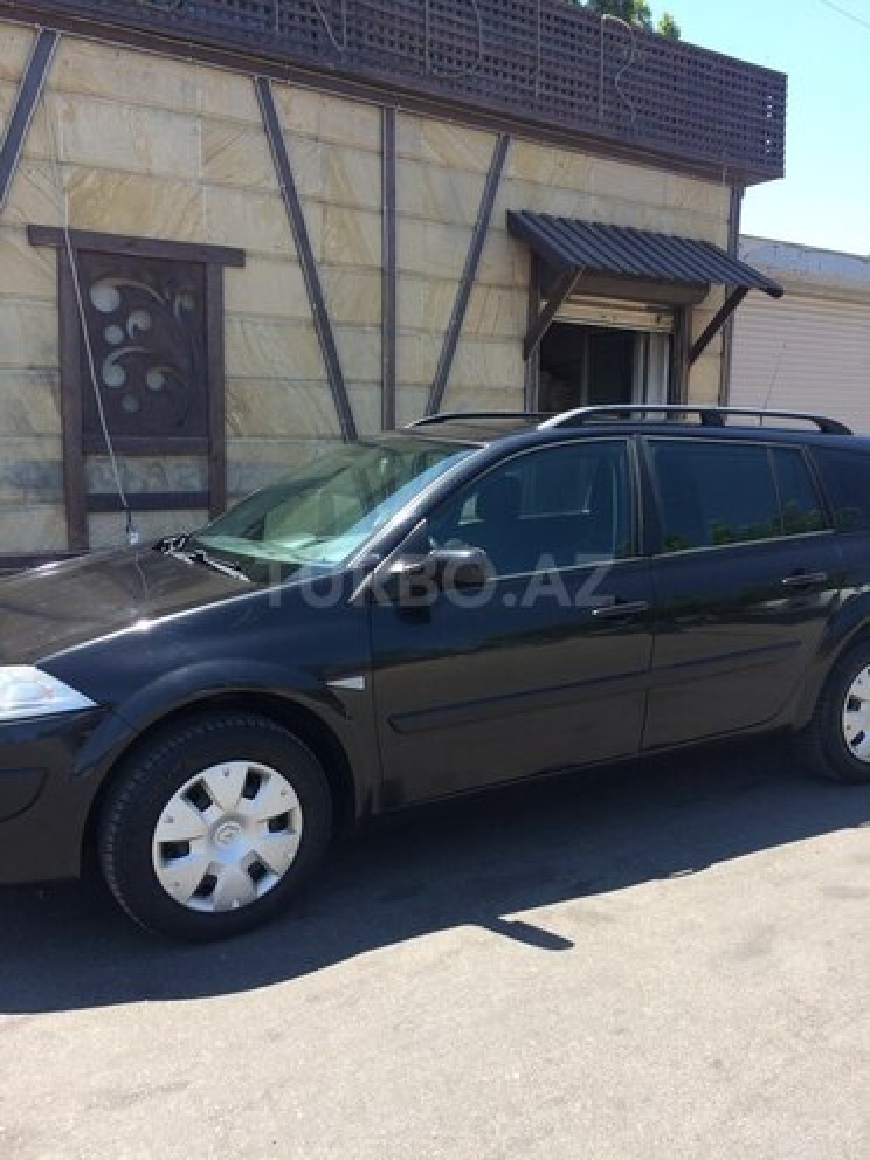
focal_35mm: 29
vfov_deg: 61.7
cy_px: 580
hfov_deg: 48.2
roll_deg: -1.0
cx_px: 435
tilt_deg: -14.1
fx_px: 972
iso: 32
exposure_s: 1/695
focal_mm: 4.15
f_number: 2.2
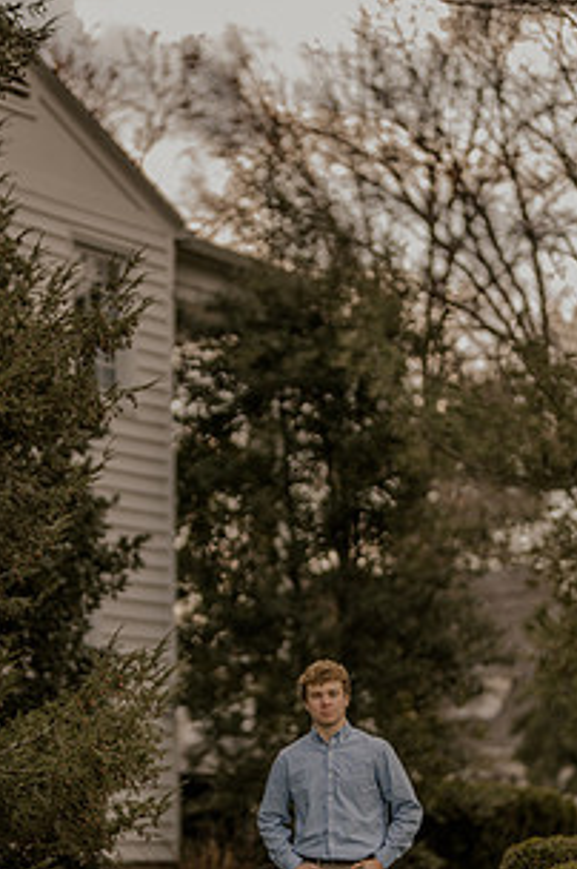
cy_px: 583
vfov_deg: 16.2
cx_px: 277
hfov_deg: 10.9
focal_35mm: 126
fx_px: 3036
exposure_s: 1/800
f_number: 1.4
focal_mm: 85
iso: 100
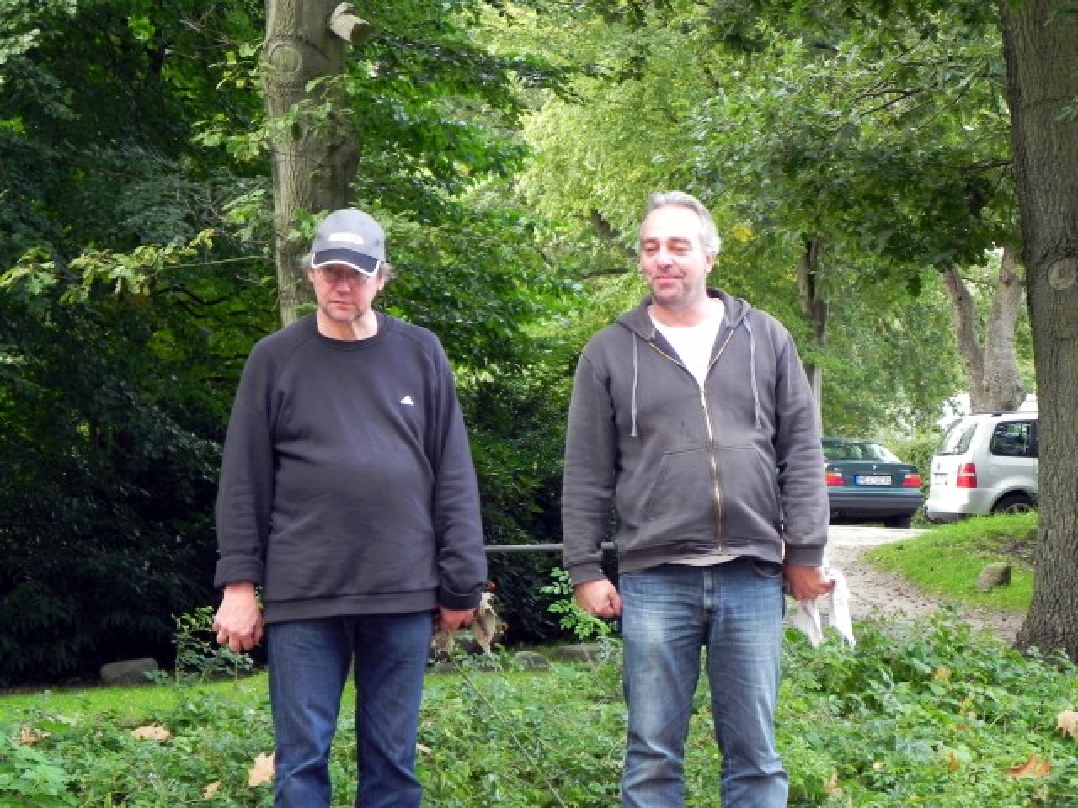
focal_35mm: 162
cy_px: 404
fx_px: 5045
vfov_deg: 9.2
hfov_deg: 12.2
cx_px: 539
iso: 180
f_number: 4.5
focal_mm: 28.8
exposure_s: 1/30
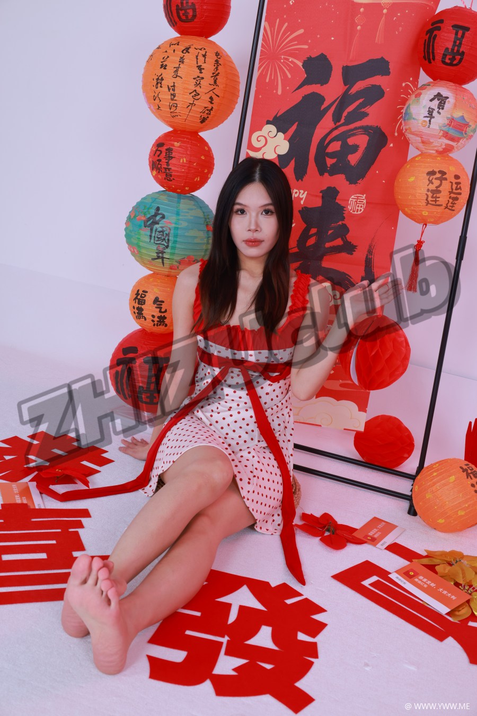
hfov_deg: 35.9
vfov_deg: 51.9
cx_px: 238
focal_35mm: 37
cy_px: 358
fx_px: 735
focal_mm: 38
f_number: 8
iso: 160
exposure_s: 1/80
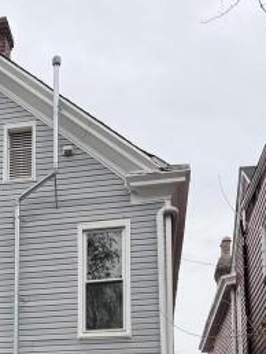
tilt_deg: +8.4
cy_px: 408
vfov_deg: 27.9
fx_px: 634
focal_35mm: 62
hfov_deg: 22.8
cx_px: 1
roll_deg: -1.0
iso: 80
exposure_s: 1/1250
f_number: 1.78
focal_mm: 6.76
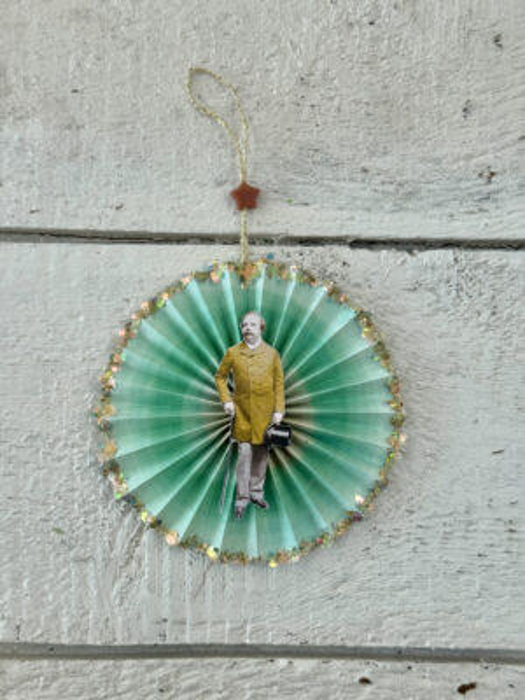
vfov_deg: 39.7
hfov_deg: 30.3
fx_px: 971
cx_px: 262
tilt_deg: -82.1
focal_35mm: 48
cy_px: 350
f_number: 1.78
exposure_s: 1/1172
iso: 64
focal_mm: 6.76
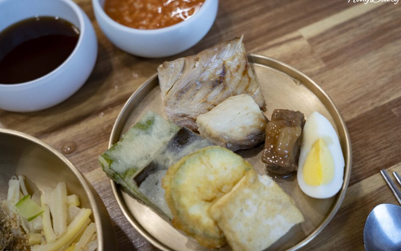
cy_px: 129
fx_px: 503
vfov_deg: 28.0
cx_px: 197
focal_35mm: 46
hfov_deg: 43.5
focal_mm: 42
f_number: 5.6
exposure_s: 1/60
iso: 1250
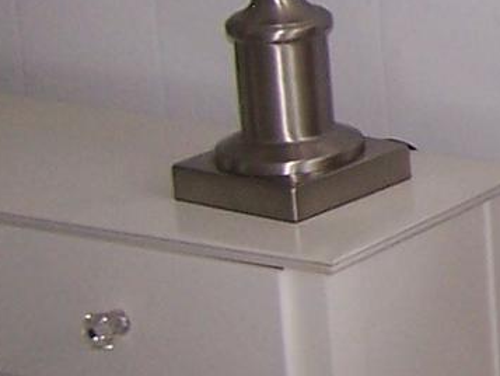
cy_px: -72
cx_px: 1200
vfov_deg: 6.8
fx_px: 3150
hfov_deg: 8.3
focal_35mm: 218
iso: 80
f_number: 2.8
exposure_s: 1/60
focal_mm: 6.3
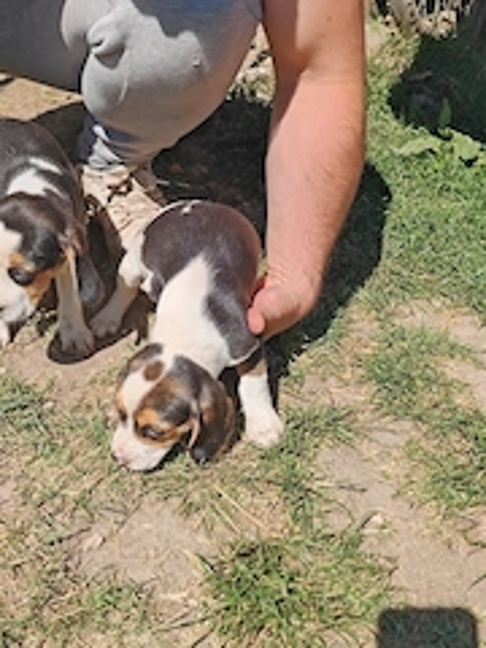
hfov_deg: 32.0
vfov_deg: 42.1
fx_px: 842
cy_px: 346
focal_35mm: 45
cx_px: 176
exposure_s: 1/2900
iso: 50
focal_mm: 7.62
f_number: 1.6
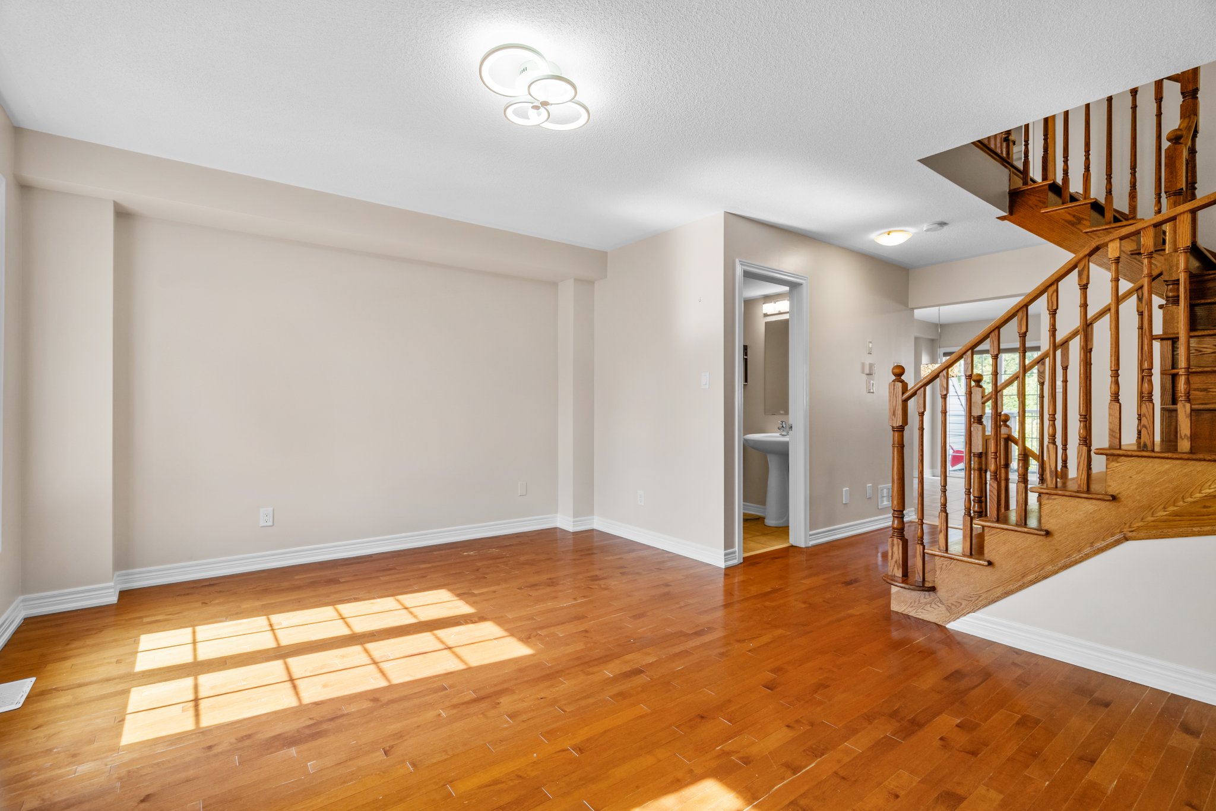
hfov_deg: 96.7
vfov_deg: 73.7
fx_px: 540
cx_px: 608
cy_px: 406
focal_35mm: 16
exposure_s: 1/30
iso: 640
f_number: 7.1
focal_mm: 16
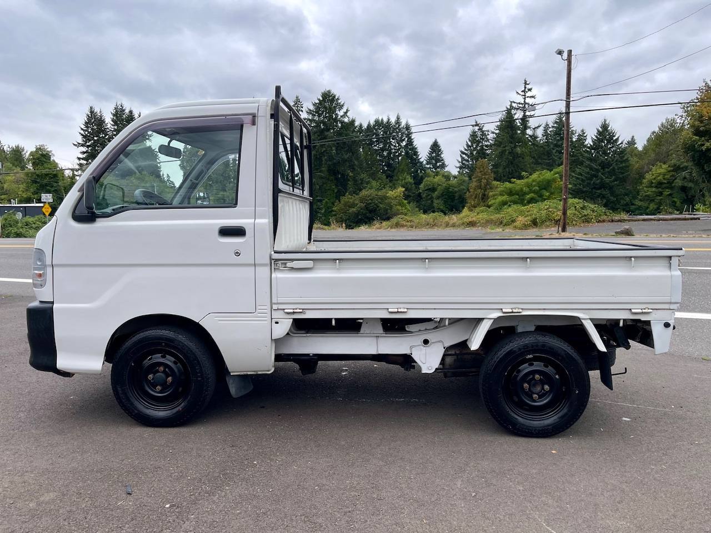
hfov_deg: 69.4
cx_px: 356
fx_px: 513
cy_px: 266
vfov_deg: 54.9
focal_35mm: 25
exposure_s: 1/507
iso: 32
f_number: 1.6
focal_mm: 5.1
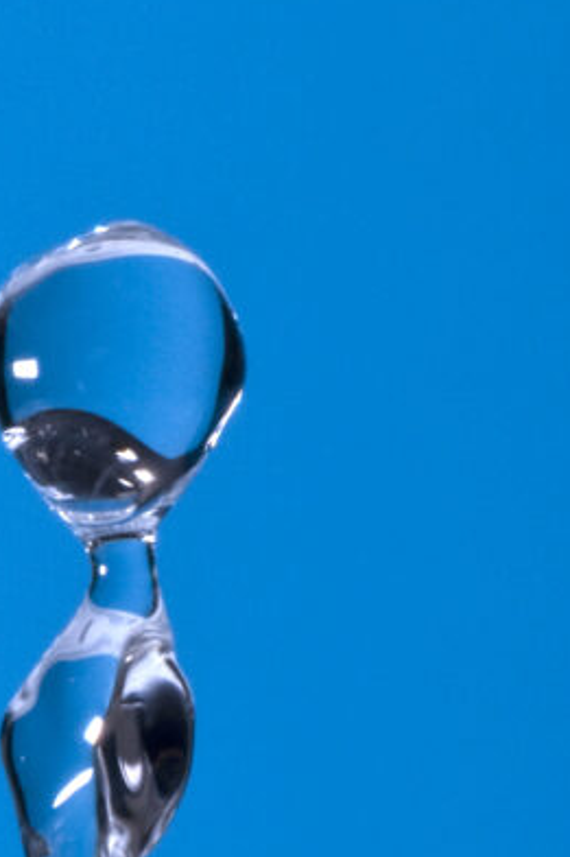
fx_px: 6513
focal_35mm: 274
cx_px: 66
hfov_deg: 5.0
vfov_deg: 7.5
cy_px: 966
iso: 400
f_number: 22
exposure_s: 1/200
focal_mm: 70
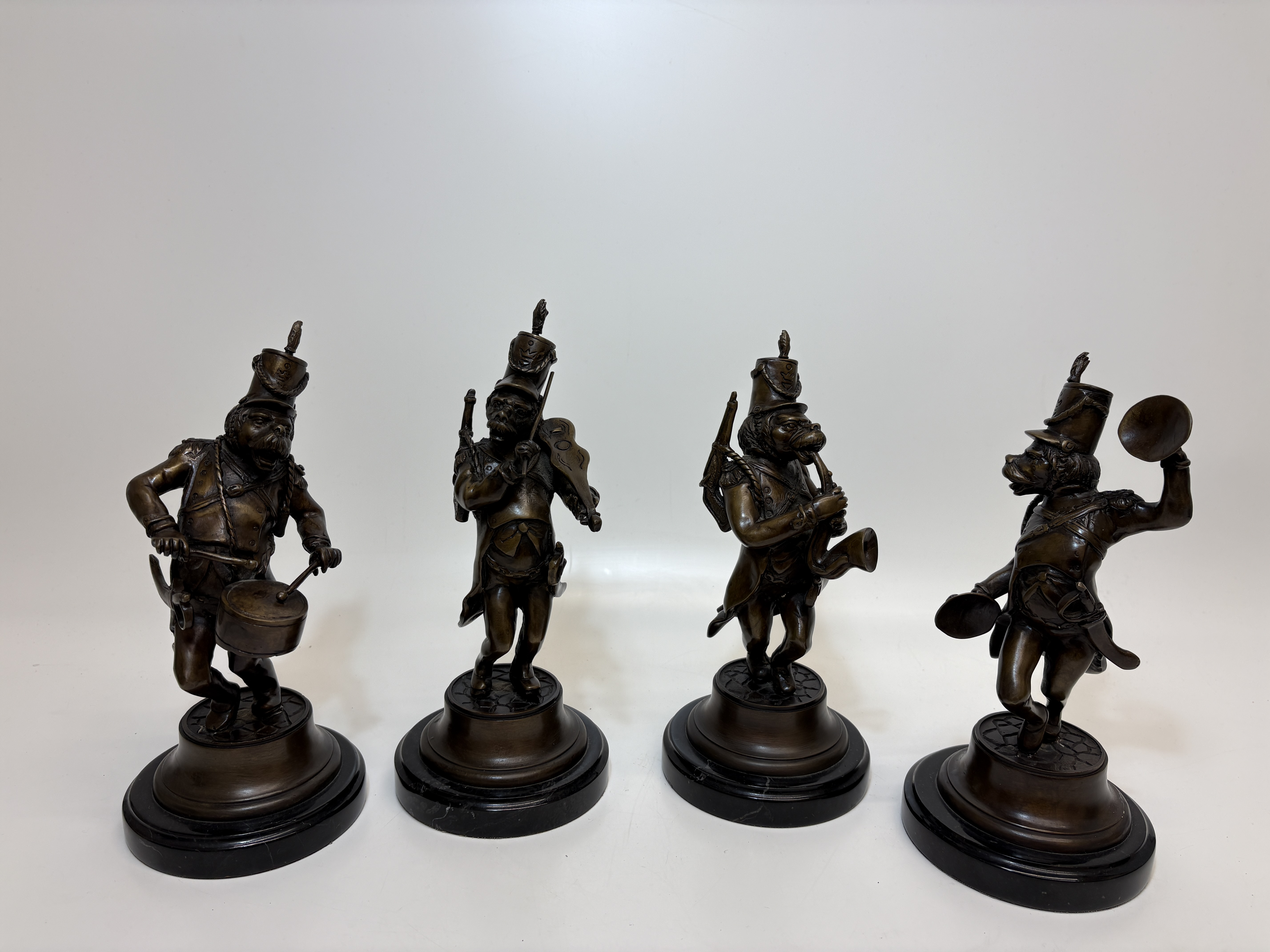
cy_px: 476
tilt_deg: -14.1
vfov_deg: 53.1
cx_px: 635
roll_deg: -0.9
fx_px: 954
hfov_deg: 67.3
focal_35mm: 26
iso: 32
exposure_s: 1/121
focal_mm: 5.96
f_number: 1.6
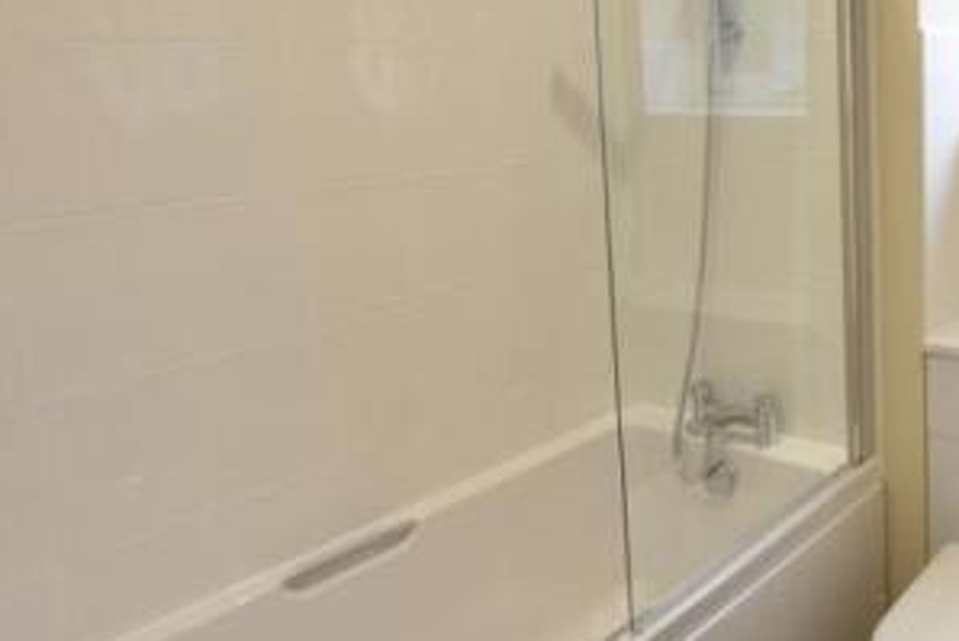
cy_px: 176
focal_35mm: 33
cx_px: 835
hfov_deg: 51.5
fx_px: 879
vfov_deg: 39.1
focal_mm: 10
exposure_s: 1/125
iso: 1000
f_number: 6.3
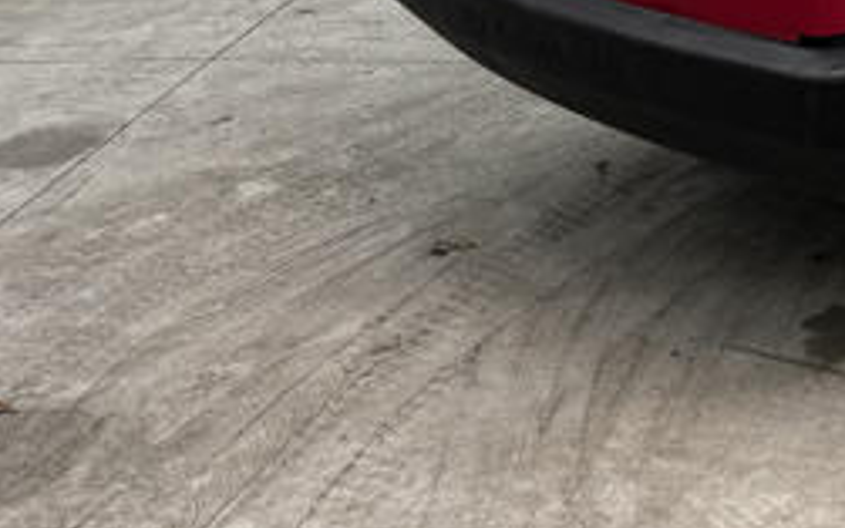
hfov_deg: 22.5
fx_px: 1866
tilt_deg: -11.3
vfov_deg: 15.0
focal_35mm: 81
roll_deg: -1.0
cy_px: -242
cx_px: 1128
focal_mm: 6.76
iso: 64
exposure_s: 1/120
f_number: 1.78
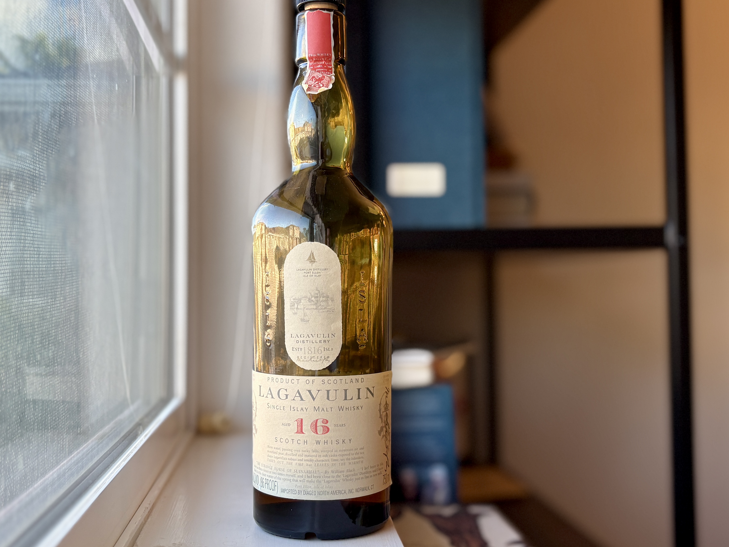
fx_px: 611
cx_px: 330
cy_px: 250
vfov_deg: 48.2
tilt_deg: +2.8
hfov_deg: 61.5
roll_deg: +0.5
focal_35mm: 29
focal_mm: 5.96
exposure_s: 1/120
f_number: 1.6
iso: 100
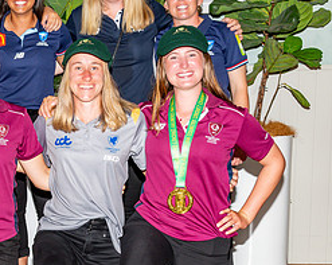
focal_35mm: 76
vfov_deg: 20.1
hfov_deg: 23.7
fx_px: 746
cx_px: -25
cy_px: 167
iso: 400
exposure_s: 1/60
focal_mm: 31
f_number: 8
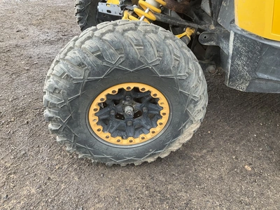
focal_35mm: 29
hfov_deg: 61.7
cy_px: 105
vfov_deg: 48.2
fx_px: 235
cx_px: 140
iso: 25
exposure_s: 1/122
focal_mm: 3
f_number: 1.8
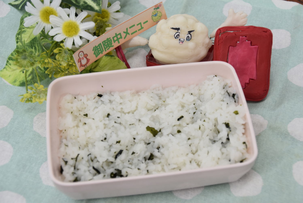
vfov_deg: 18.2
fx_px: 632
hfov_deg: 27.0
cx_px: 152
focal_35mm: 75
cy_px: 102
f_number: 5
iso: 400
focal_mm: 50
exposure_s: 1/60
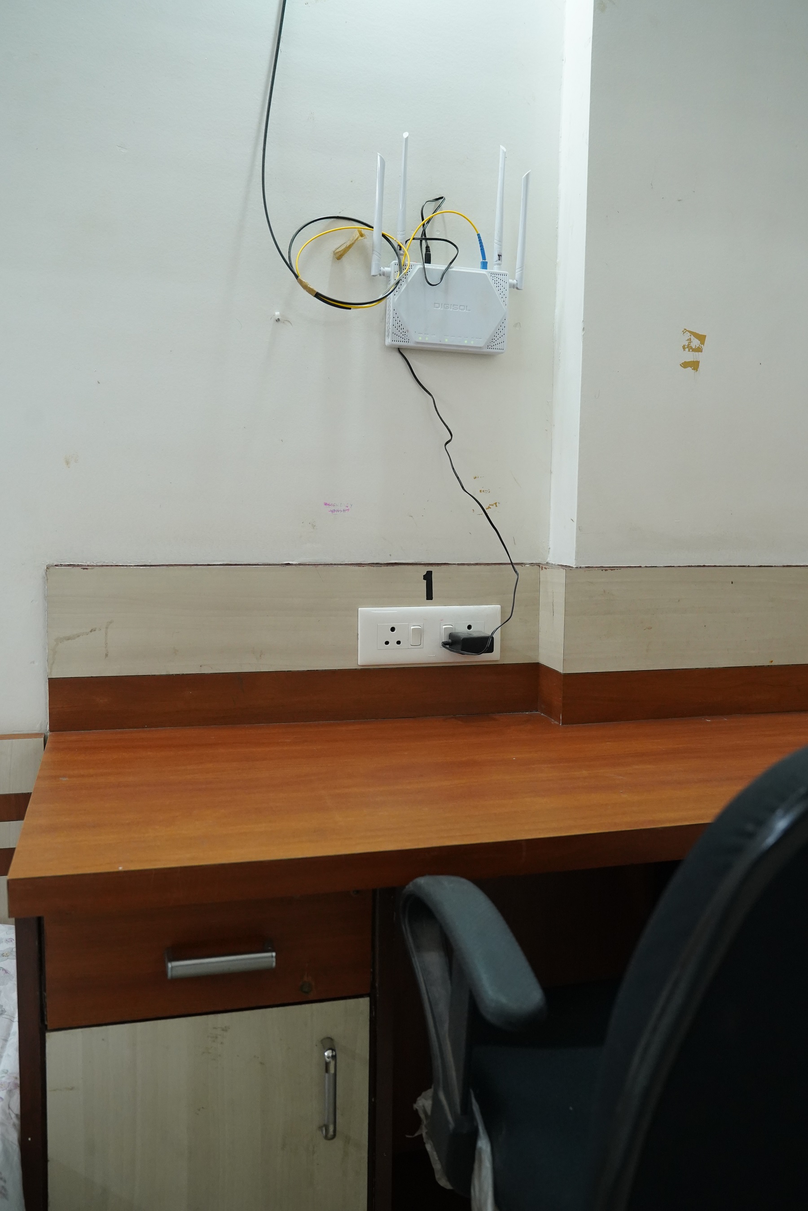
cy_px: 606
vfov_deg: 61.9
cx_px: 404
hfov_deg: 43.6
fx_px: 1010
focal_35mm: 30
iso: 4000
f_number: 5
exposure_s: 1/100
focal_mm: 30
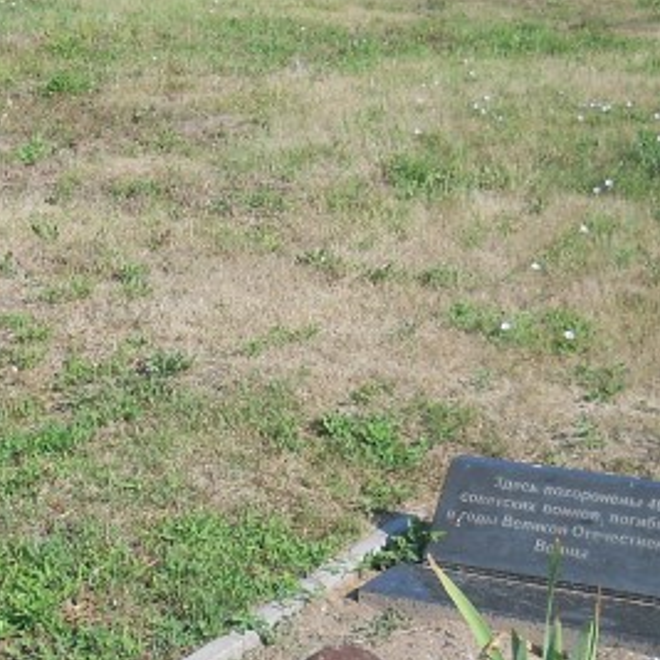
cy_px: 487
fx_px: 1877
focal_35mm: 87
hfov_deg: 19.8
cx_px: 151
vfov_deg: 19.8
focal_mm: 6.72
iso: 80
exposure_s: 1/250
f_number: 5.5
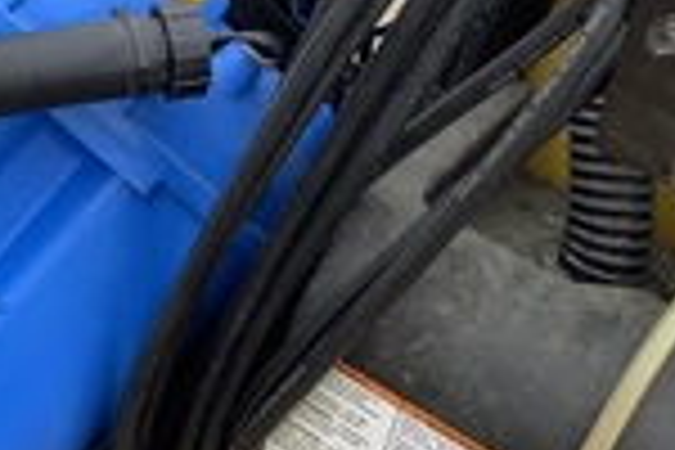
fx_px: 1612
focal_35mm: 86
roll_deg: -5.1
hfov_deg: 21.9
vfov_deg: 15.6
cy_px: 22
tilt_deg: -35.8
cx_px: -135
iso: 25
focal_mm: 3.3
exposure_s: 1/306
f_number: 2.4
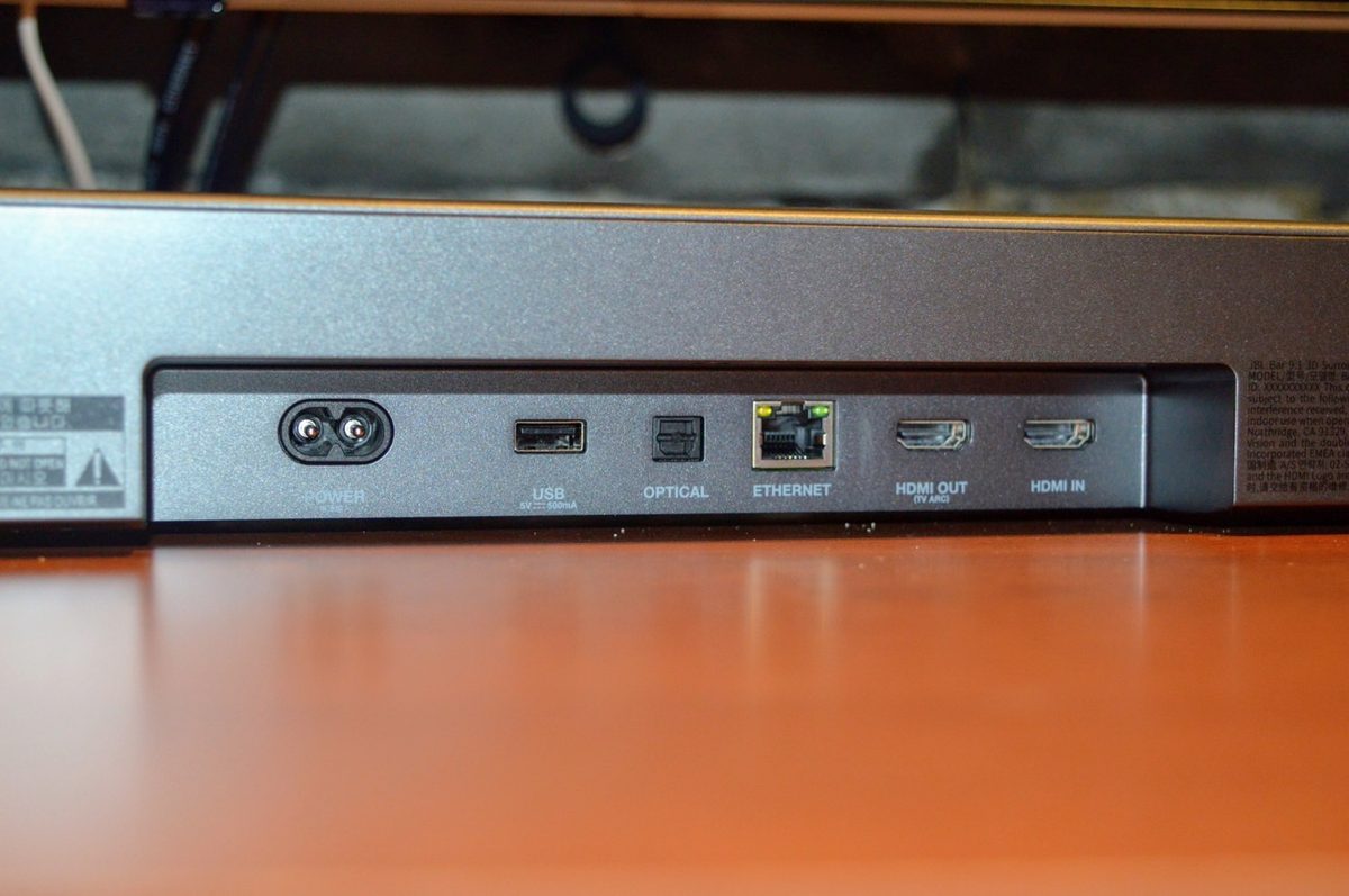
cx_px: 674
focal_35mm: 57
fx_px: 2133
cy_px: 448
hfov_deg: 35.1
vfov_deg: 23.7
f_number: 4.8
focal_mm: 38
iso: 800
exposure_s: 1/30
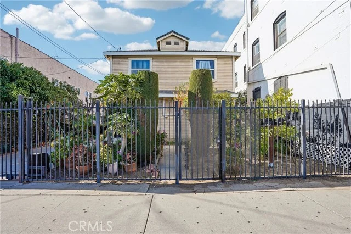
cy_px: 117
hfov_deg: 96.8
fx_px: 156
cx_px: 176
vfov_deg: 73.7
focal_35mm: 16
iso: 400
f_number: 8
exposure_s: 1/400
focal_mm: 16
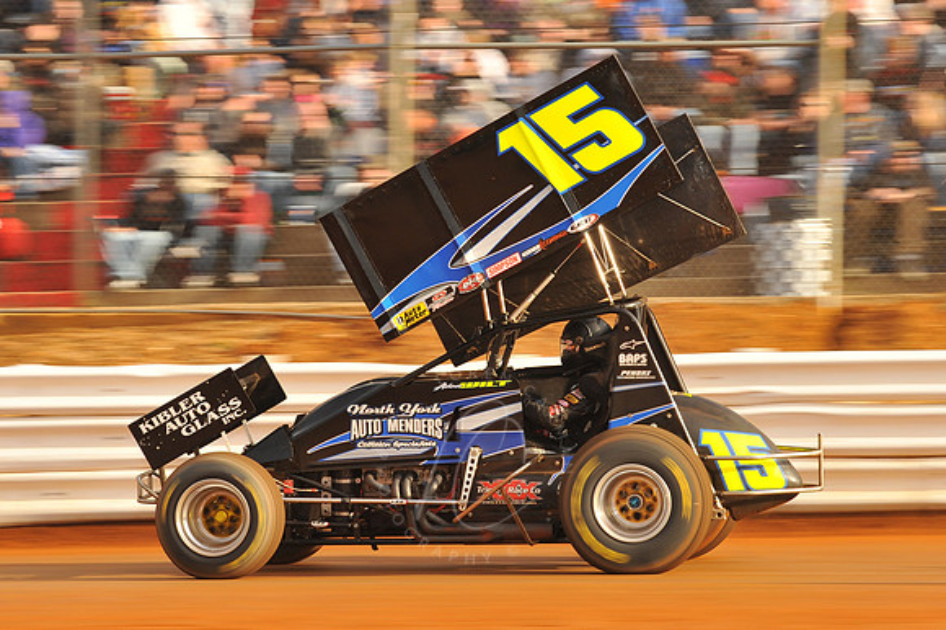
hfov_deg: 16.4
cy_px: 315
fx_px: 3283
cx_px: 473
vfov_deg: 11.0
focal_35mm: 125
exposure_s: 1/320
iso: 400
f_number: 9
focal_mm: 125
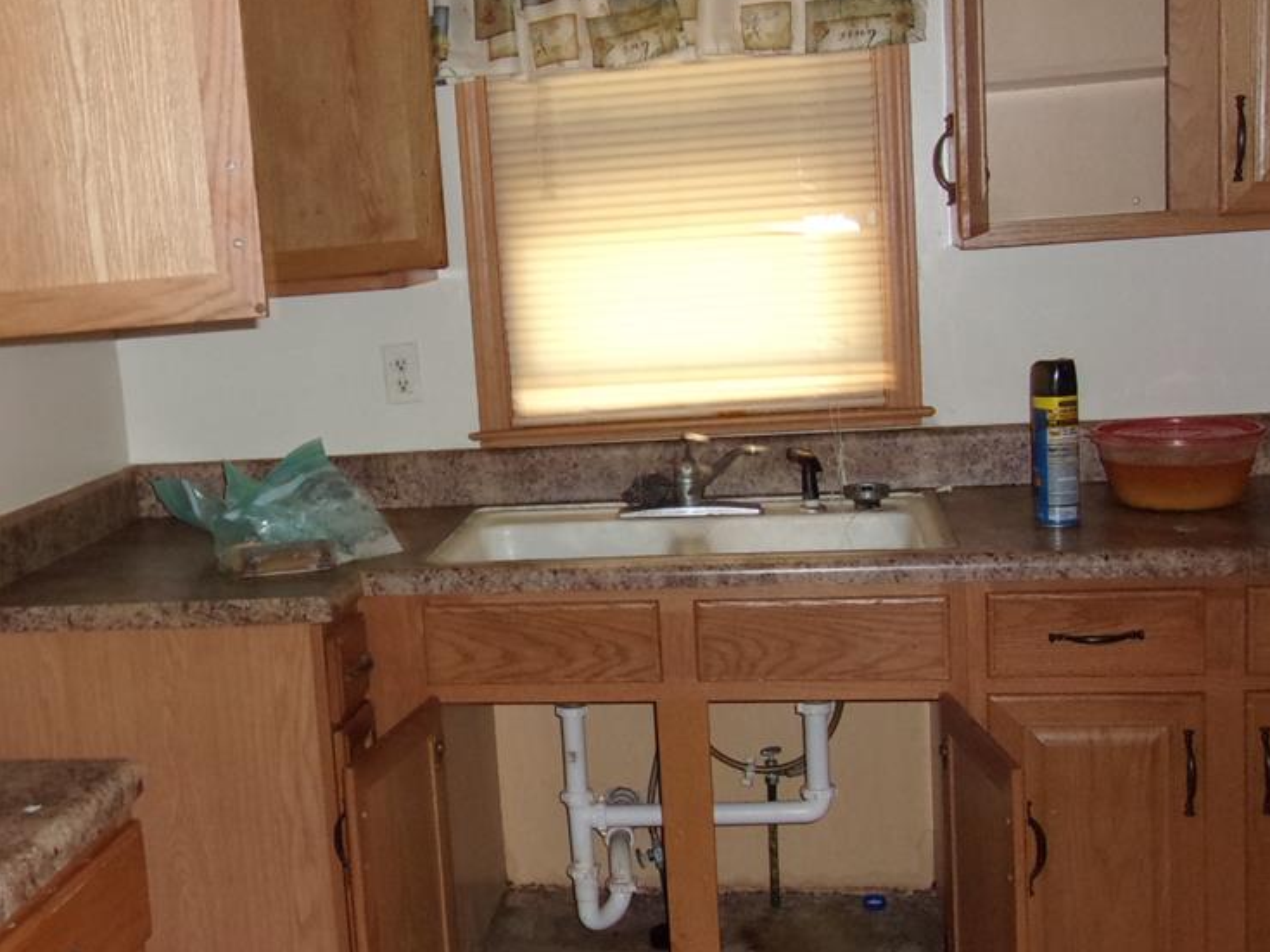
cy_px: 486
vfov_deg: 30.9
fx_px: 1724
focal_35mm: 47
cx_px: 358
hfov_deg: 39.6
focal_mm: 4.9
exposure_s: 1/34
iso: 200
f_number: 3
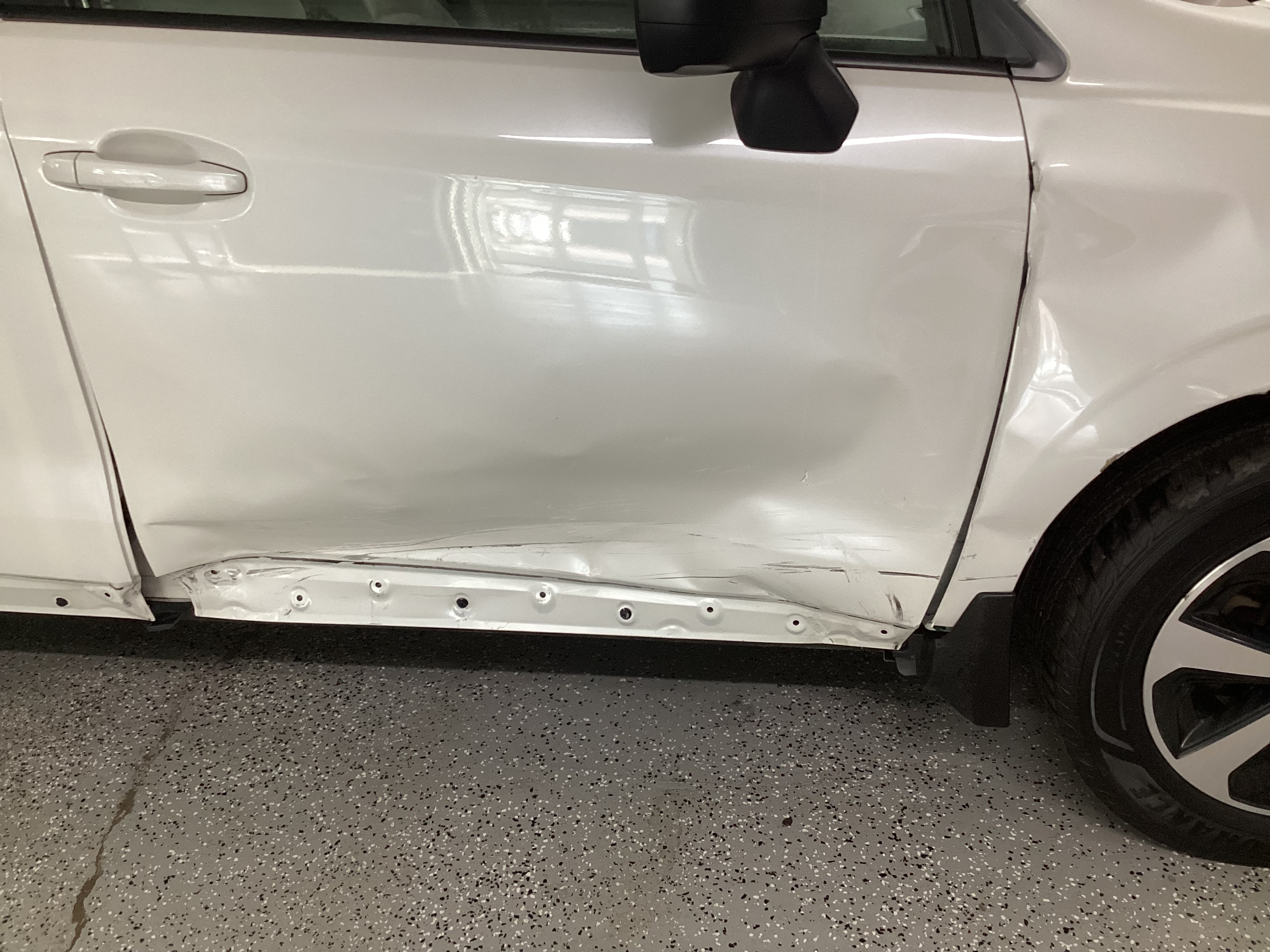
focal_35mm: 31
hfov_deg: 58.4
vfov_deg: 45.4
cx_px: 635
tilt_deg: -29.8
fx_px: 1137
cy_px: 476
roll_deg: +1.1
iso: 125
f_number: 2.4
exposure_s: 1/60
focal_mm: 3.3
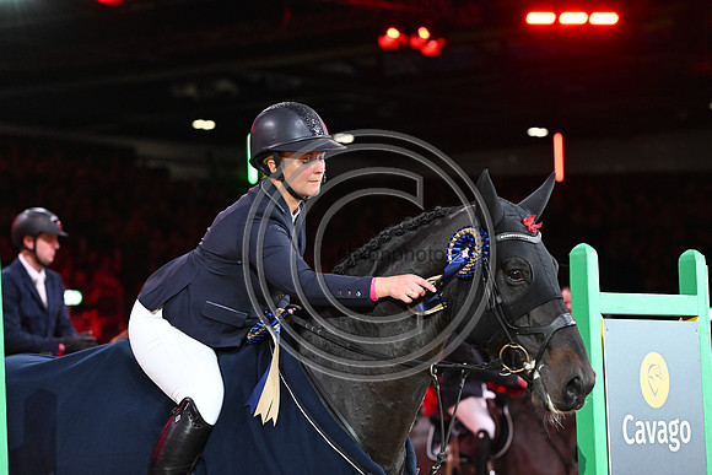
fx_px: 3066
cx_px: 356
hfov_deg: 13.2
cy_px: 238
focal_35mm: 155
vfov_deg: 8.9
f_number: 5.6
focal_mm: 155
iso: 6400
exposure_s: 1/500
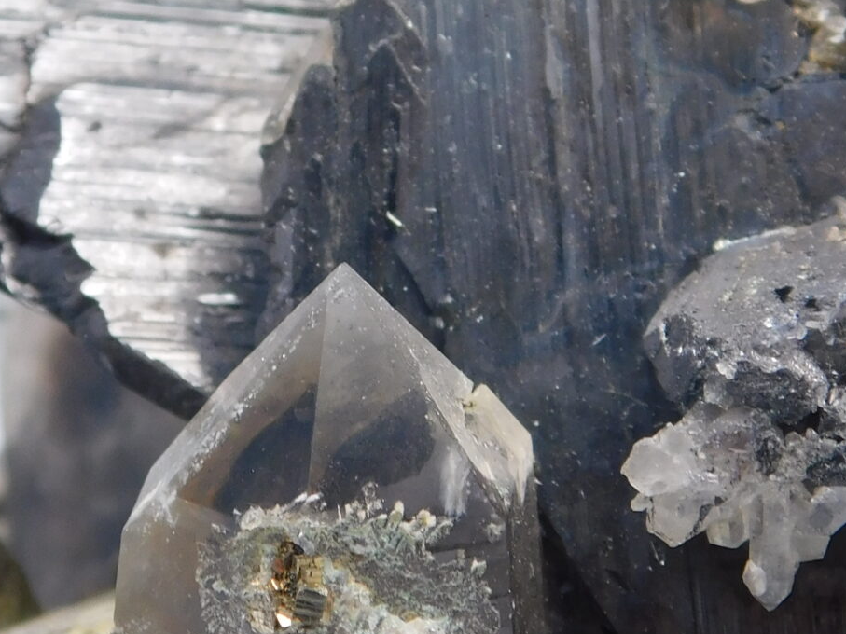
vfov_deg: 10.3
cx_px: 335
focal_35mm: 144
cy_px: 259
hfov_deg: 13.7
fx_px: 3519
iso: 125
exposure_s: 1/100
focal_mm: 9
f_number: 3.8
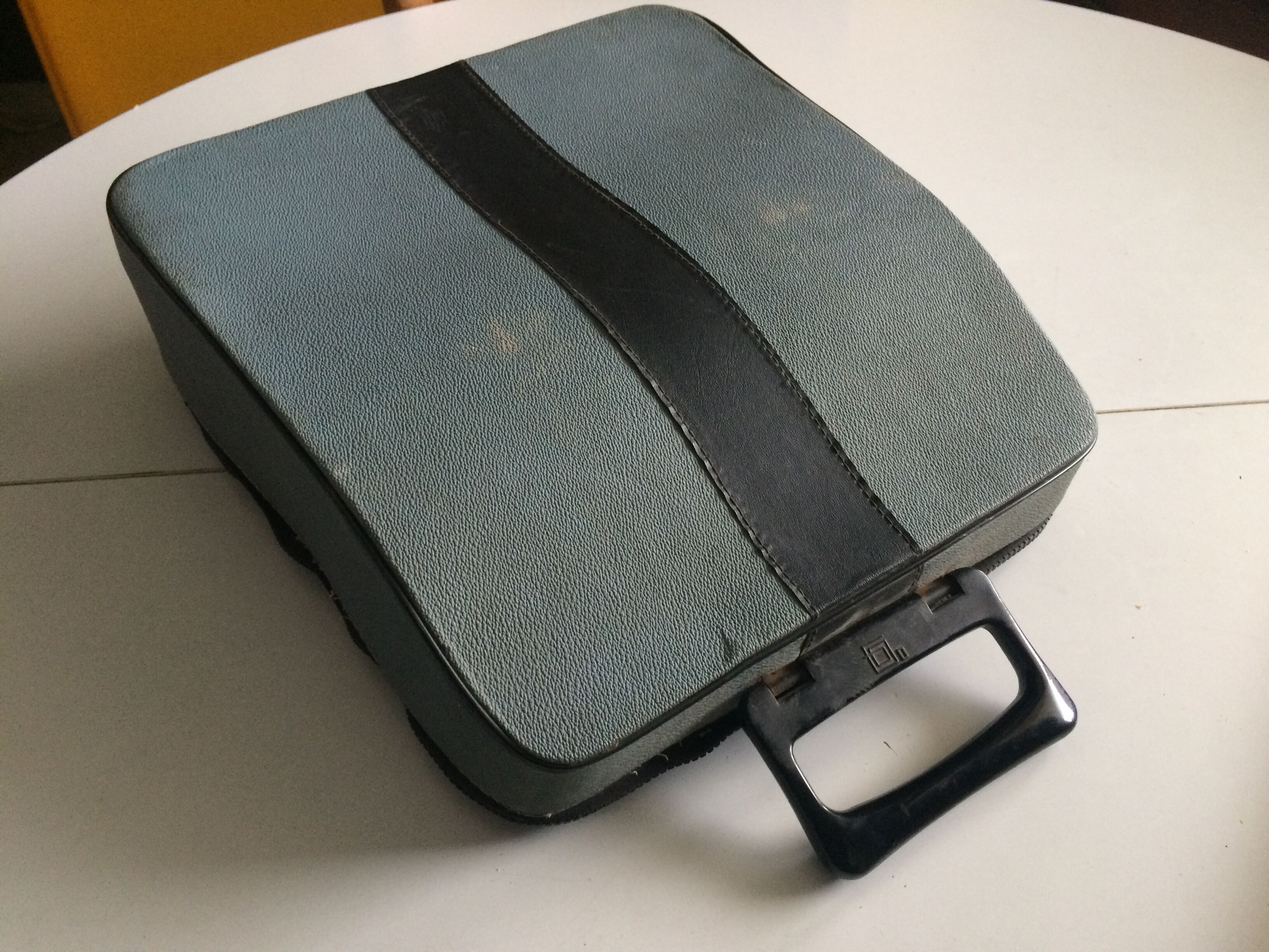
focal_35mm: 29
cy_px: 476
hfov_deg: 61.7
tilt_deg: -48.8
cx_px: 634
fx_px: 1063
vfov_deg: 48.2
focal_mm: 4.15
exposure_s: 1/33
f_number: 2.2
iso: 200
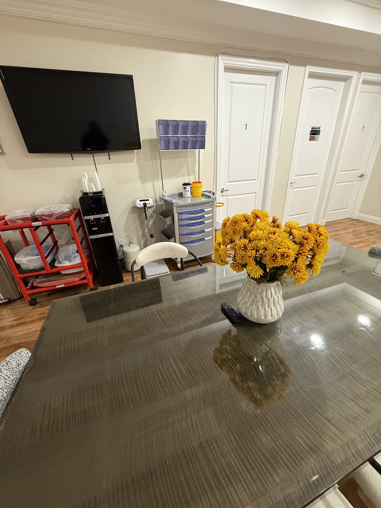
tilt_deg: -24.9
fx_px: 205
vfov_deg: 102.1
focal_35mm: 14
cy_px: 254
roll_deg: +1.9
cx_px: 190
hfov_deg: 85.7
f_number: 2.2
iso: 400
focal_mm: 2.22
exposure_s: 1/60
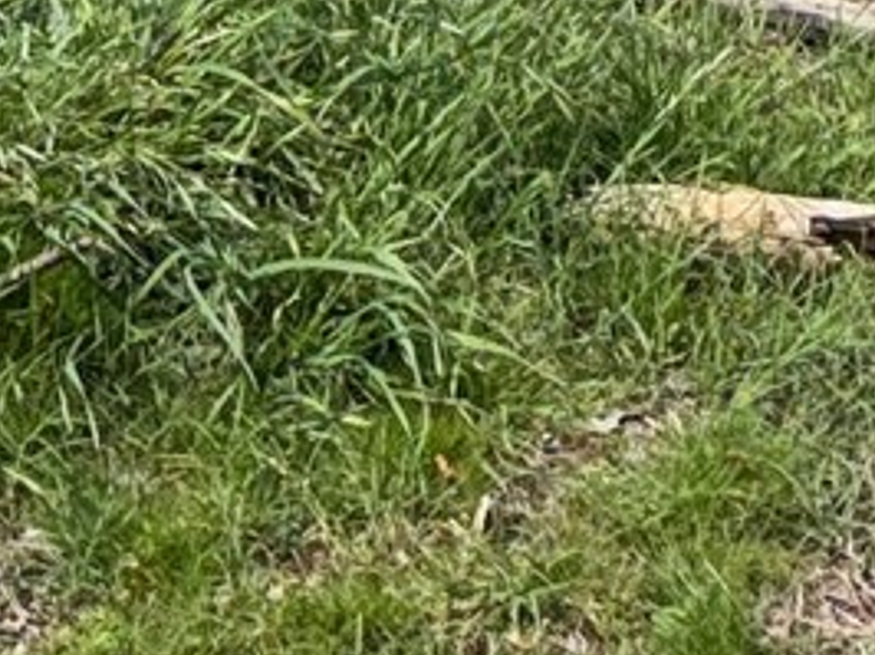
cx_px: 1342
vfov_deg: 6.8
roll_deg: +0.6
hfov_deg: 10.3
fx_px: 4672
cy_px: -1652
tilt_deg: -3.3
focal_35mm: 185
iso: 50
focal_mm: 6.76
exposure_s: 1/4608
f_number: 1.78
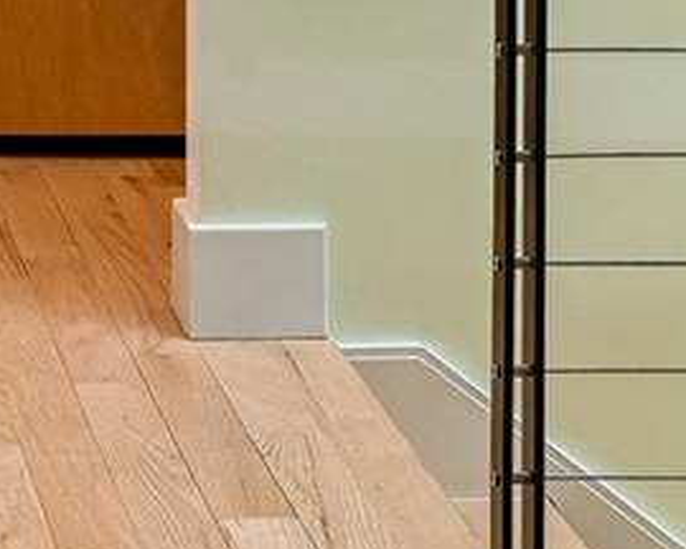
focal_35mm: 167
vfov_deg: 8.8
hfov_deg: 11.2
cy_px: -521
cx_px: -267
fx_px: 3391
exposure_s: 1/40
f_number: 10
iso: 400
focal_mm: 30
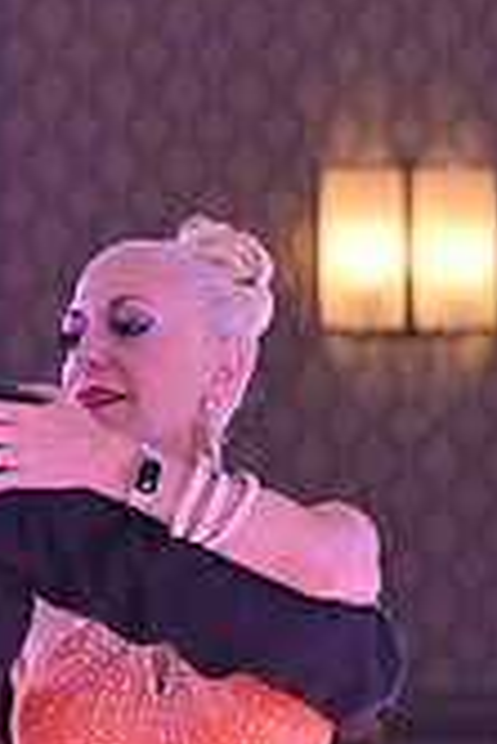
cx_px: -47
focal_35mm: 698
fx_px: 14423
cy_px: 991
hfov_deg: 2.0
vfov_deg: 2.9
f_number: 7.1
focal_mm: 200
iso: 5000
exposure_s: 1/320
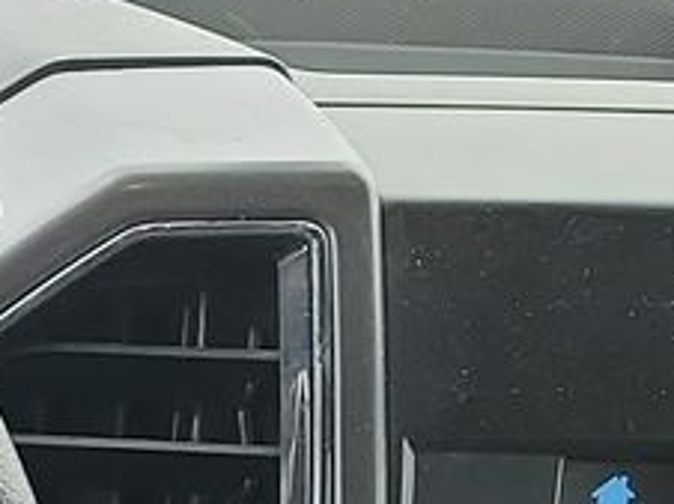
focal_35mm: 170
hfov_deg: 8.9
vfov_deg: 8.2
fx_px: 3307
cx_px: -1500
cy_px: 1080
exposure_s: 1/59
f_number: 1.8
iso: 154
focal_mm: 6.7
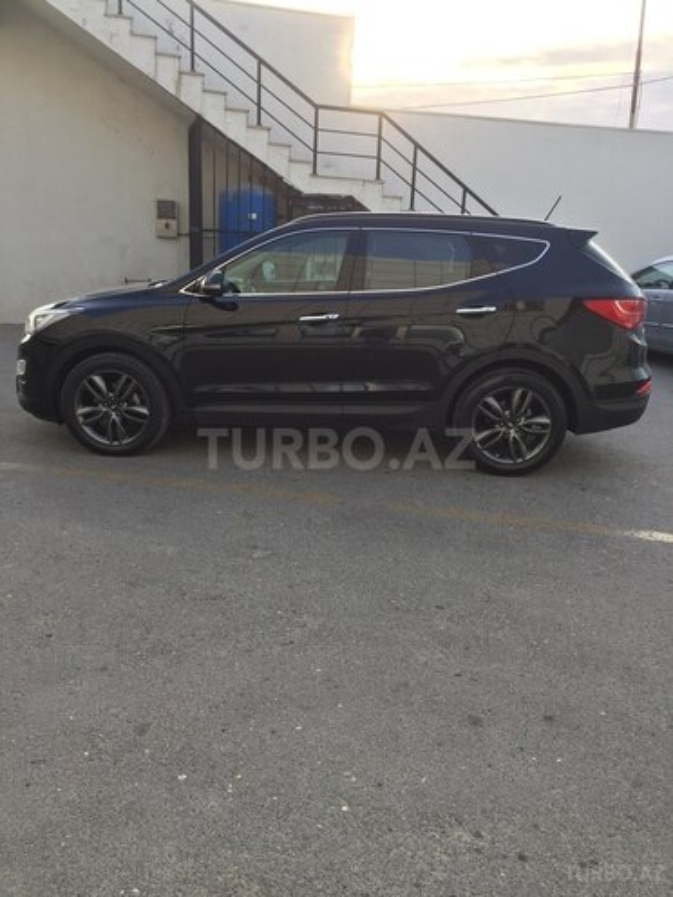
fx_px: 752
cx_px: 336
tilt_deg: -12.9
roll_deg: -2.1
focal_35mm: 29
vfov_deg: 61.7
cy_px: 448
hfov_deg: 48.2
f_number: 2.2
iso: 32
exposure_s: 1/286
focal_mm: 4.15
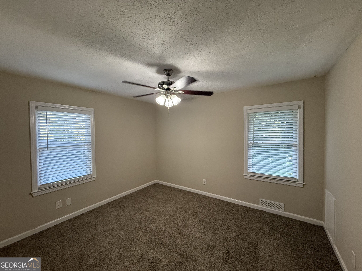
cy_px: 136
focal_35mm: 14
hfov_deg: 102.1
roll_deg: +0.6
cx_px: 181
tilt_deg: -0.8
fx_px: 146
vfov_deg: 85.7
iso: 320
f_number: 2.2
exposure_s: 1/120
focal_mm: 2.22
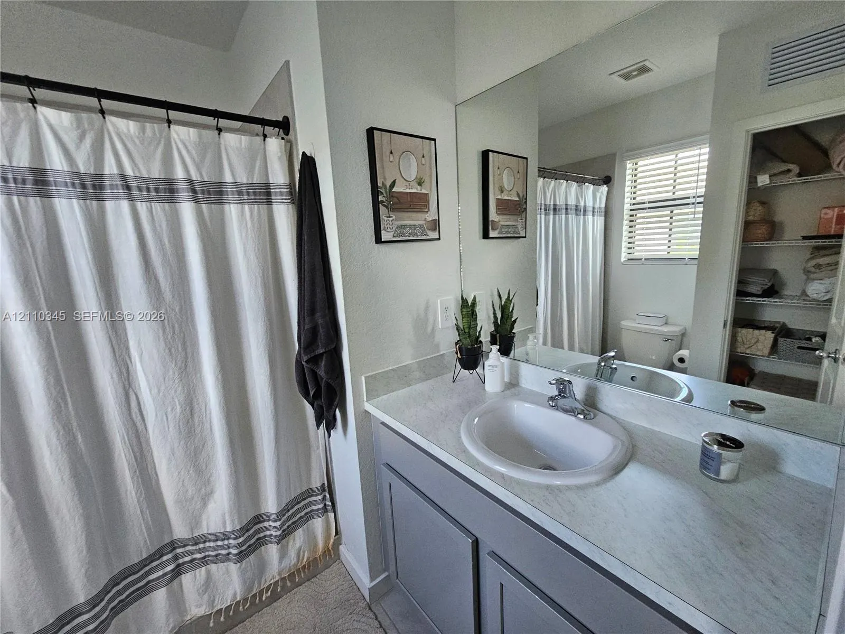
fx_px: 317
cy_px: 317
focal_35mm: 13
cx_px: 422
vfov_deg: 89.9
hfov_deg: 106.2
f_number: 2.2
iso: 400
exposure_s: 1/40
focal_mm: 2.2
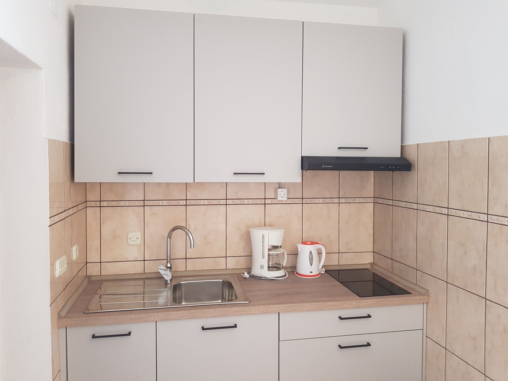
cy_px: 190
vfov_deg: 53.1
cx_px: 254
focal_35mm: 26
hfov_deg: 67.3
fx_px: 382
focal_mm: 4.2
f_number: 1.7
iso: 160
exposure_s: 1/33
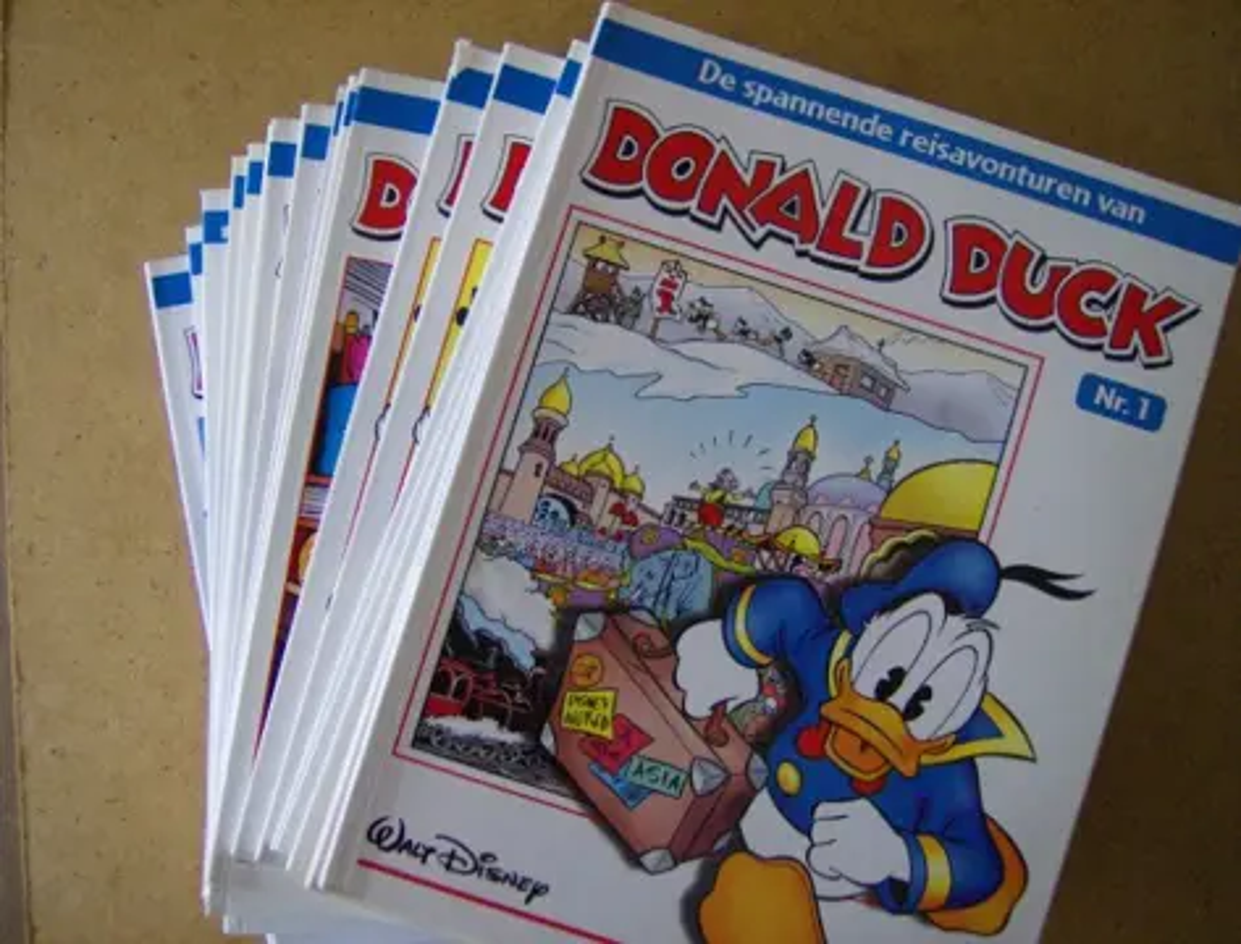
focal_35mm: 36
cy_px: 472
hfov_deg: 51.1
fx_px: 1298
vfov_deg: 40.0
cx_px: 620
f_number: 2.8
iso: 187
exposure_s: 1/64
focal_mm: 6
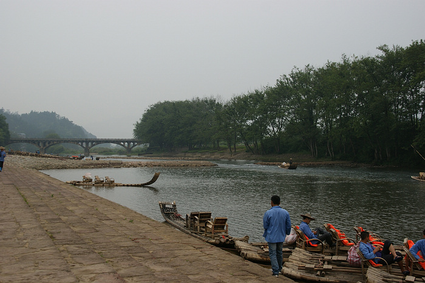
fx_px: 495
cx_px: 212
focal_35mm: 42
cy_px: 142
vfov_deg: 31.8
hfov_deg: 46.4
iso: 125
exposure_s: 1/50
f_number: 6.3
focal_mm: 28
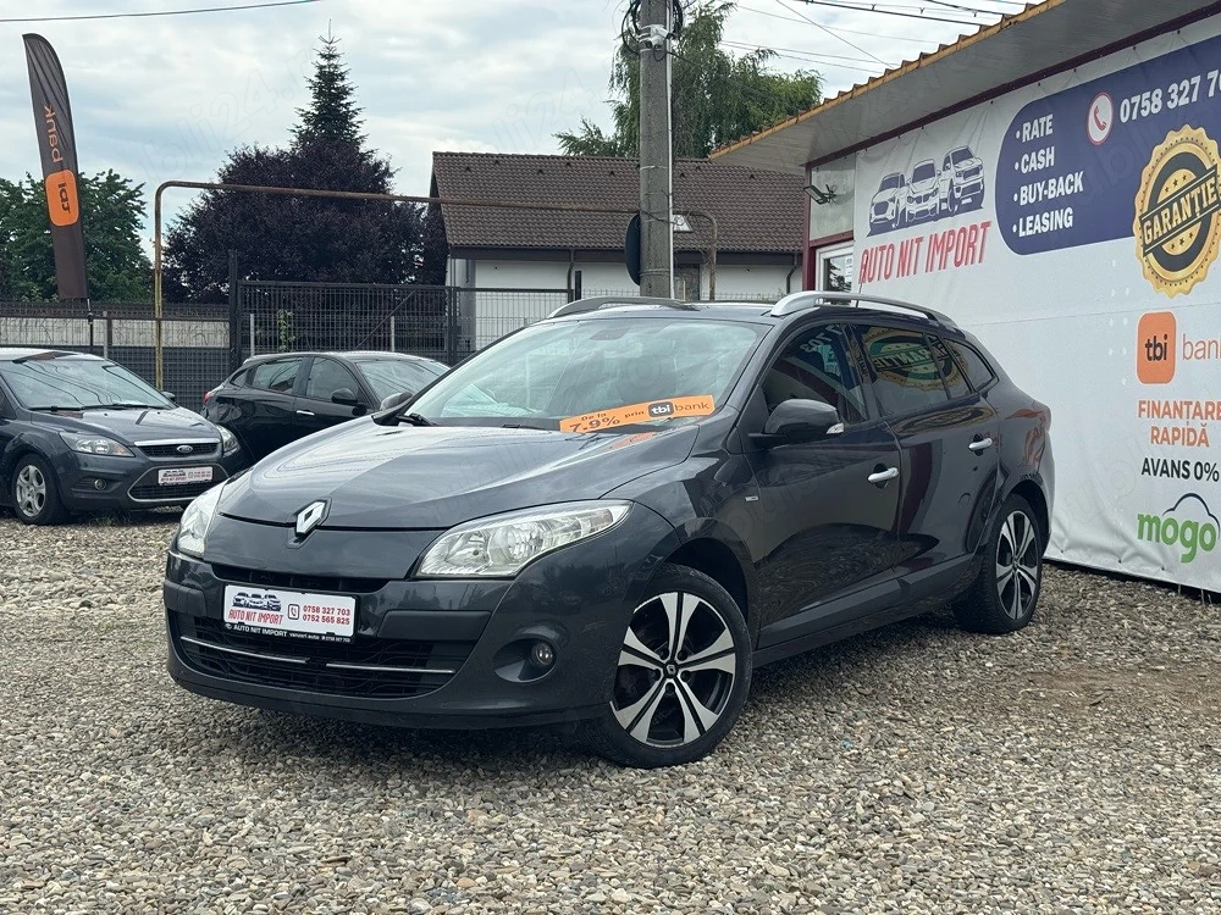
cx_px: 610
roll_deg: -0.2
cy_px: 458
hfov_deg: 39.7
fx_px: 1693
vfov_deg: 30.3
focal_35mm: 48
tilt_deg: -1.8
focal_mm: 6.76
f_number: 1.78
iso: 64
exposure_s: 1/2959
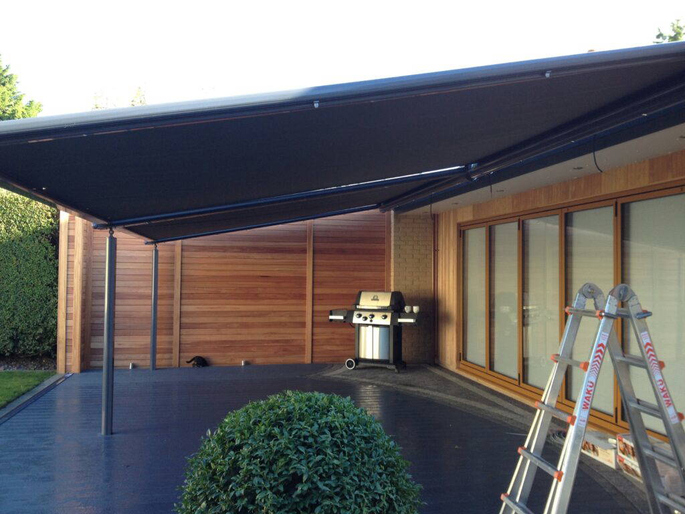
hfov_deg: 52.6
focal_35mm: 35
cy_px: 257
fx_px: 693
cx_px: 342
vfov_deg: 40.7
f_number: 2.4
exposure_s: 1/120
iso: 50
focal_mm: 4.28
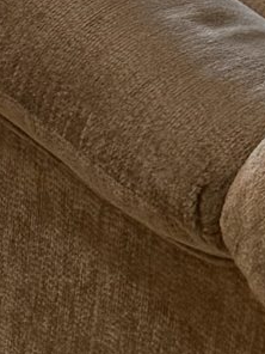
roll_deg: +1.0
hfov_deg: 7.2
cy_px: -549
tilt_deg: -14.6
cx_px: -482
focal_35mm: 187
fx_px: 1909
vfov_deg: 9.3
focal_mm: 6.76
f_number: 1.78
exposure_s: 1/120
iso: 320
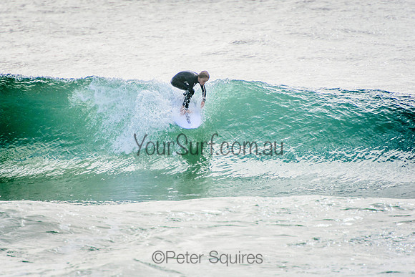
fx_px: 6918
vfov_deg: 2.3
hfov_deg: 3.4
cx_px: 208
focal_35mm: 600
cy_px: 138
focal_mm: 400
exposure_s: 1/2000
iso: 320
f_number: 5.6
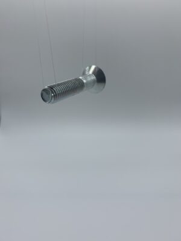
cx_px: 90
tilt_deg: -16.0
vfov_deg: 67.3
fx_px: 181
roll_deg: +0.5
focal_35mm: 26
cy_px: 120
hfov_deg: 53.1
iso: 25
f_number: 1.8
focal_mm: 4.25
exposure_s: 1/919
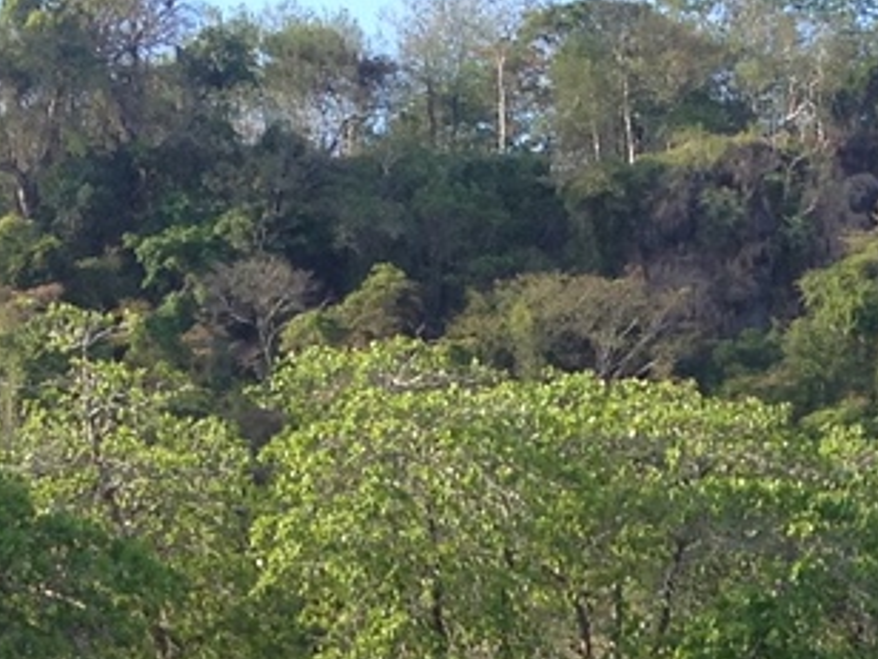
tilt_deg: -3.6
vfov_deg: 7.8
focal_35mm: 182
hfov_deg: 10.8
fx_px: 4616
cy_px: 1335
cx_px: 775
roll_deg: +1.3
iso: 50
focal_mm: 4.28
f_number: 2.4
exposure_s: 1/541
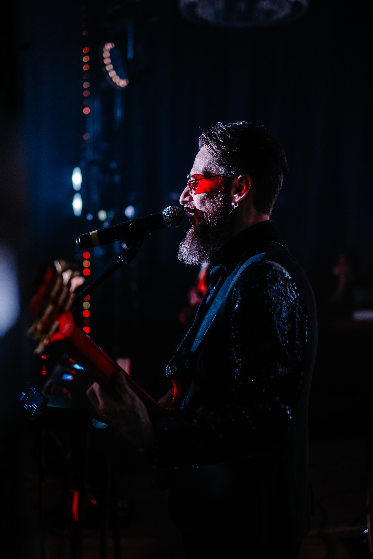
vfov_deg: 39.6
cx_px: 186
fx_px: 777
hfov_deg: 27.0
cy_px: 280
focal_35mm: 50
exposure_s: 1/250
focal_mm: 50
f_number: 2
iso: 4000
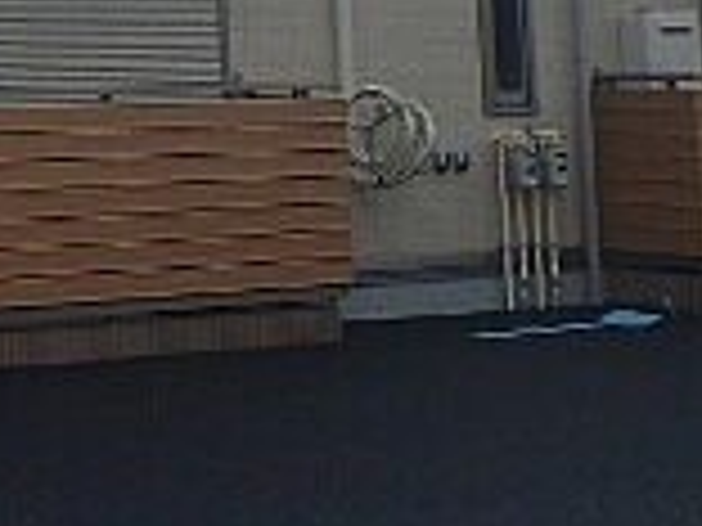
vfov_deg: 13.1
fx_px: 2170
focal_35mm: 107
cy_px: -261
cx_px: -117
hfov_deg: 17.6
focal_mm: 4.7
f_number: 4.3
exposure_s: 1/320
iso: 125
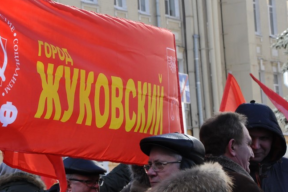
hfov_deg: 10.2
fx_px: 1605
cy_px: 56
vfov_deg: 6.8
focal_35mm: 201
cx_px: 35
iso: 1000
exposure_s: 1/500
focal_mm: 75
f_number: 11
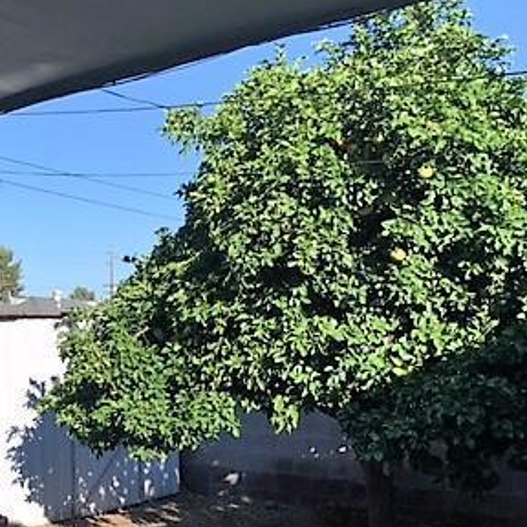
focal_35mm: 57
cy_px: 359
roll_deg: -0.4
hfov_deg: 27.8
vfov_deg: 29.8
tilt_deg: +0.6
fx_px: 982
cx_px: -29
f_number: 2.2
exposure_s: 1/1672
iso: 40
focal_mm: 4.15
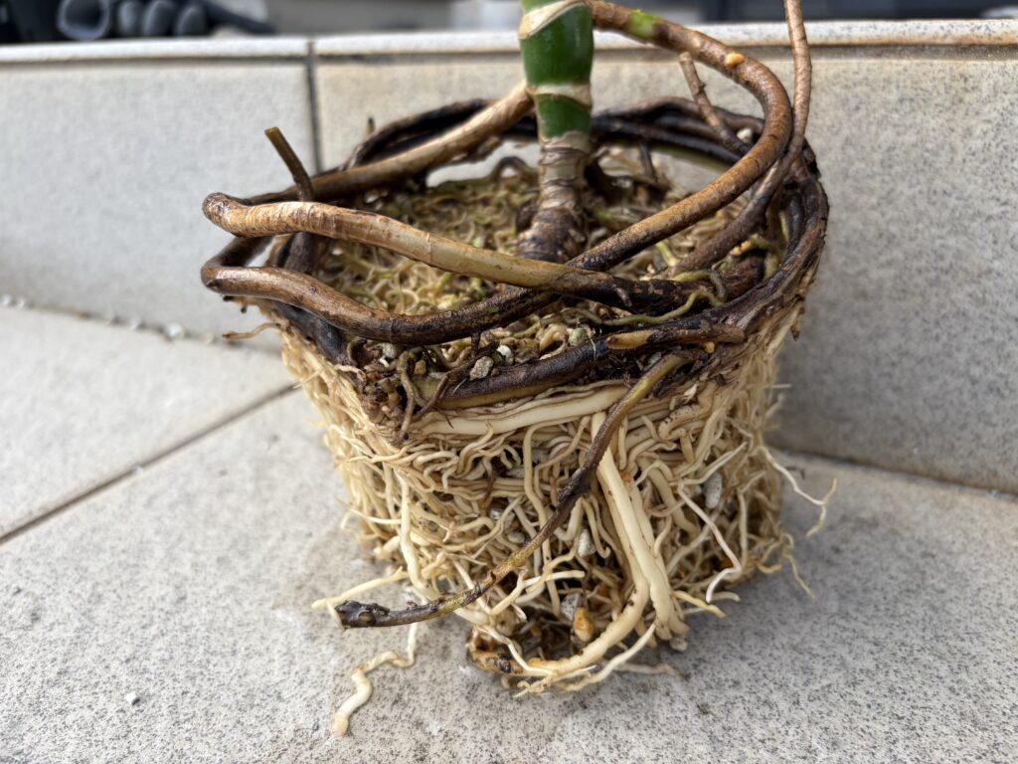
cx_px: 509
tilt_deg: -21.9
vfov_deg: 53.1
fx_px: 765
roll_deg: +1.7
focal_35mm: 26
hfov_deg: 67.3
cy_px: 382
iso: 50
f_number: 1.6
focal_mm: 5.96
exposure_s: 1/629
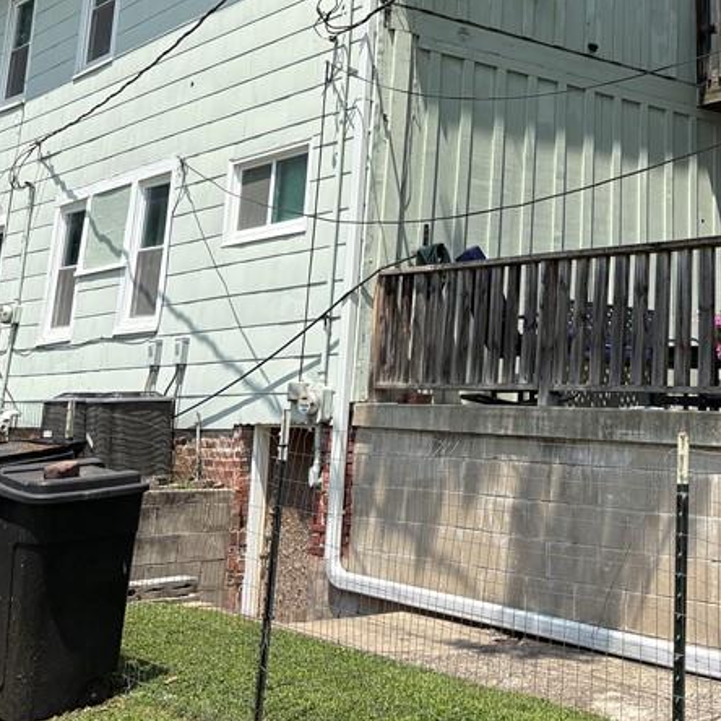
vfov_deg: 31.0
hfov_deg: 31.4
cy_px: 101
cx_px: 567
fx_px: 1249
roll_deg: -0.6
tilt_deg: +15.3
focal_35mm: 53
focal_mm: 5.96
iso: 50
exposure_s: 1/3831
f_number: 1.6
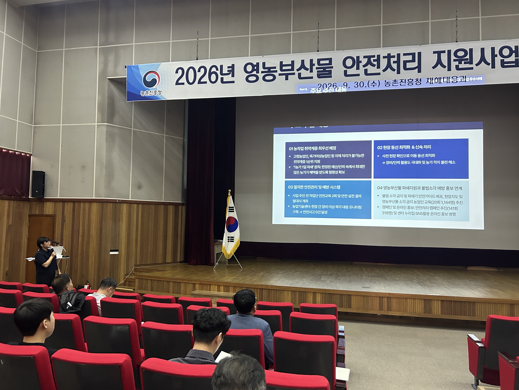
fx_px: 390
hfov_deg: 67.3
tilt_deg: +3.0
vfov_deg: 53.1
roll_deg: -1.3
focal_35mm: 26
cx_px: 260
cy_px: 195
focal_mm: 5.7
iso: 400
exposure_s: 1/60
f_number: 1.5
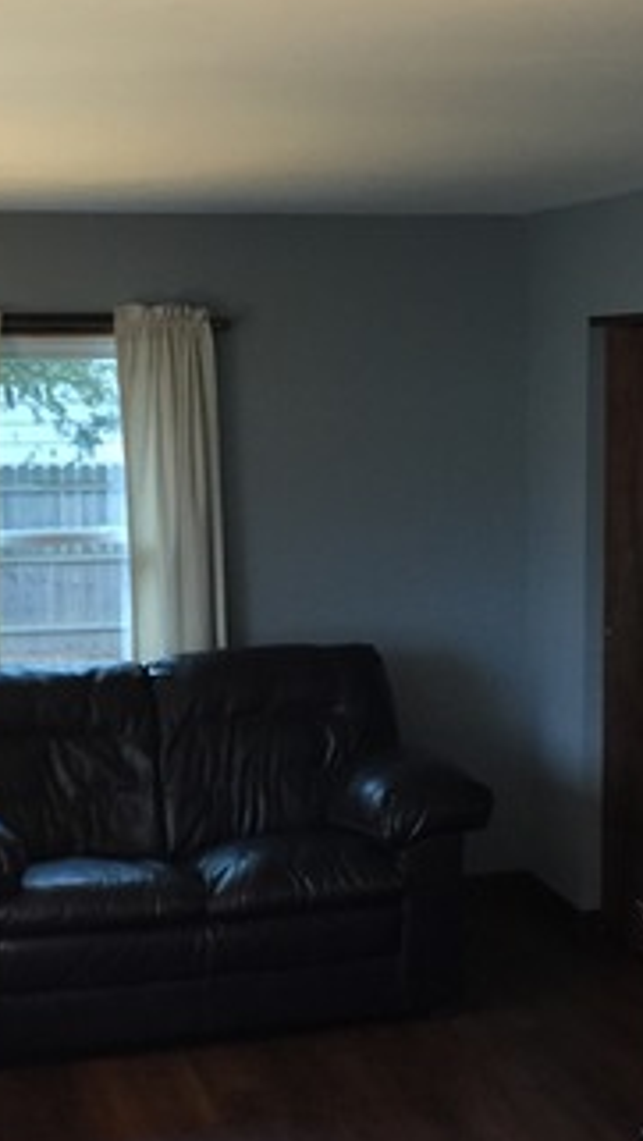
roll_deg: +0.5
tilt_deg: -7.3
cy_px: 611
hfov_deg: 19.1
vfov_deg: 33.3
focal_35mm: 63
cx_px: 345
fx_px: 1906
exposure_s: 1/30
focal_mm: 4.15
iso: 200
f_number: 2.2
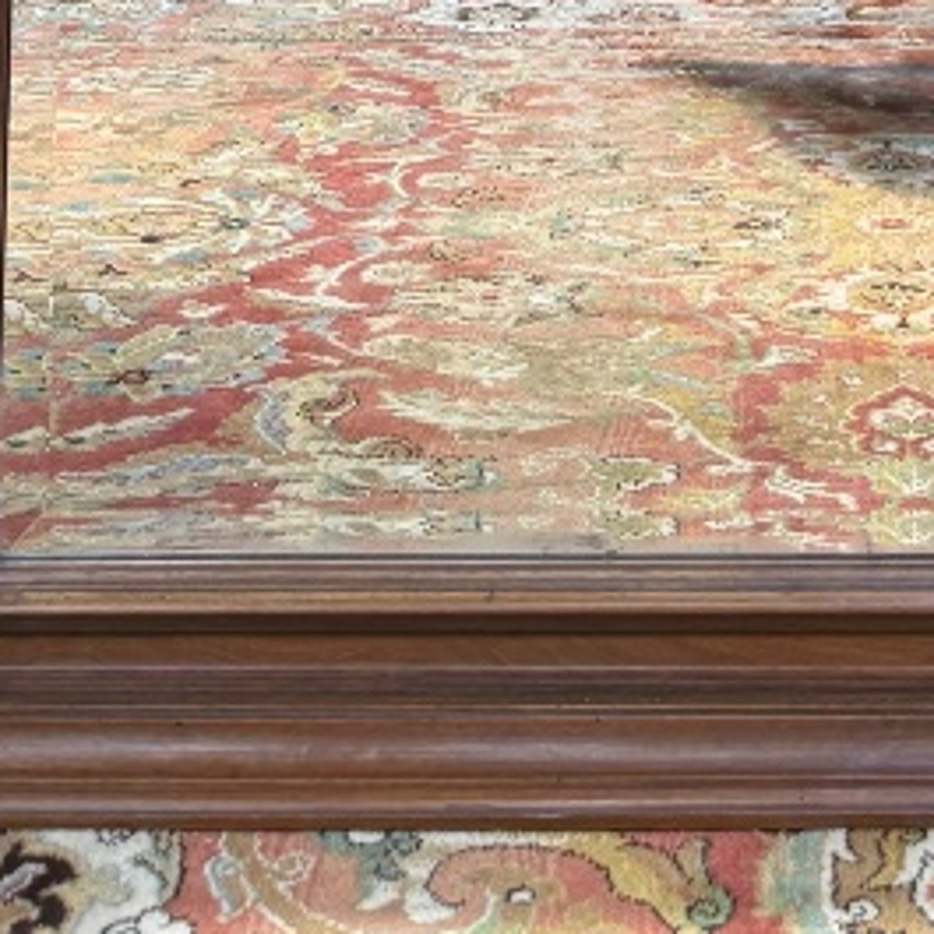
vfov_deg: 14.7
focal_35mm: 96
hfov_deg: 17.8
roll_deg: -0.4
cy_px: -966
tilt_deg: -0.8
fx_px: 2931
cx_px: 885
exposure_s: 1/100
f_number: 1.78
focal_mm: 6.76
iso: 100
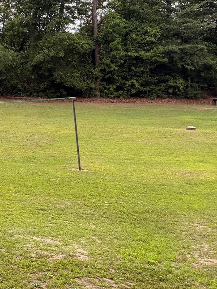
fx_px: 635
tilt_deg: -2.0
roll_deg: +0.6
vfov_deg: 25.4
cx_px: -169
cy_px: 81
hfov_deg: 16.4
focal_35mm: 76
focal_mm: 6.76
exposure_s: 1/1585
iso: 100
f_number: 1.78
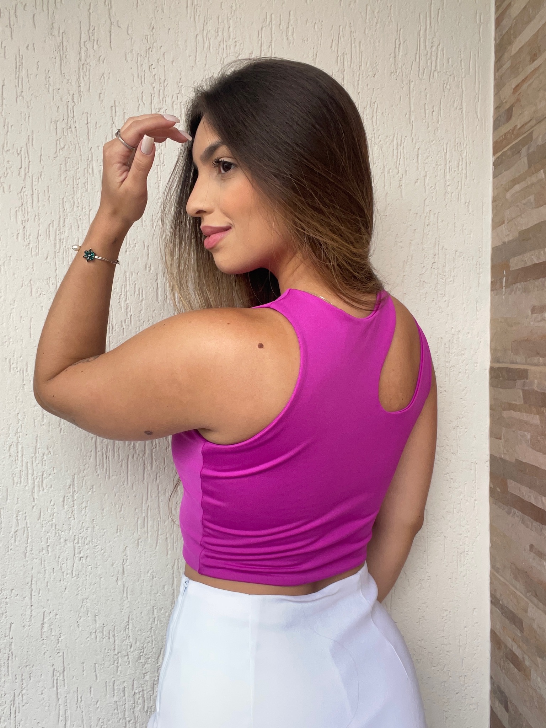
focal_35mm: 30
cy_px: 364
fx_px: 631
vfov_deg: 60.0
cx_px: 273
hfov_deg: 46.8
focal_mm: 2.71
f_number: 2.2
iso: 100
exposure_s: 1/121
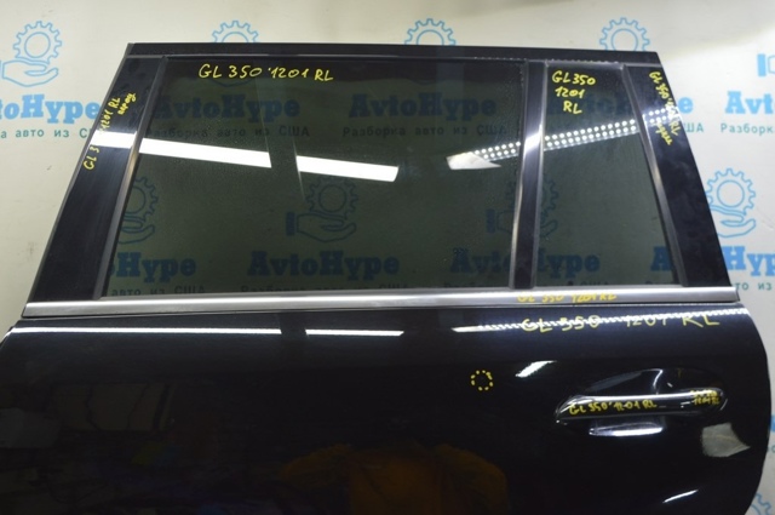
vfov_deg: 34.1
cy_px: 258
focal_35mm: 39
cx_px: 388
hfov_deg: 49.6
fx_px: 839
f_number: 5.6
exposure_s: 1/25
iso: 400
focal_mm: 26
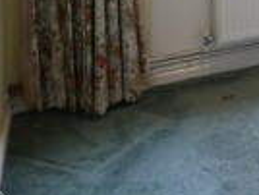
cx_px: 406
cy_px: -177
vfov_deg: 15.6
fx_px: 585
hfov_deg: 20.7
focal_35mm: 78
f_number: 4
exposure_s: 1/60
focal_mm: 9
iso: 640
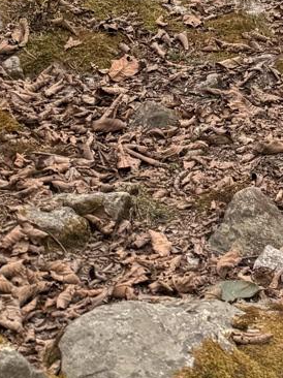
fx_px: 1375
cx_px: 729
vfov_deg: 13.2
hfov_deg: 10.0
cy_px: -410
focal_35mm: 126
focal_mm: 6.76
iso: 100
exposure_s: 1/1271
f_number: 1.78
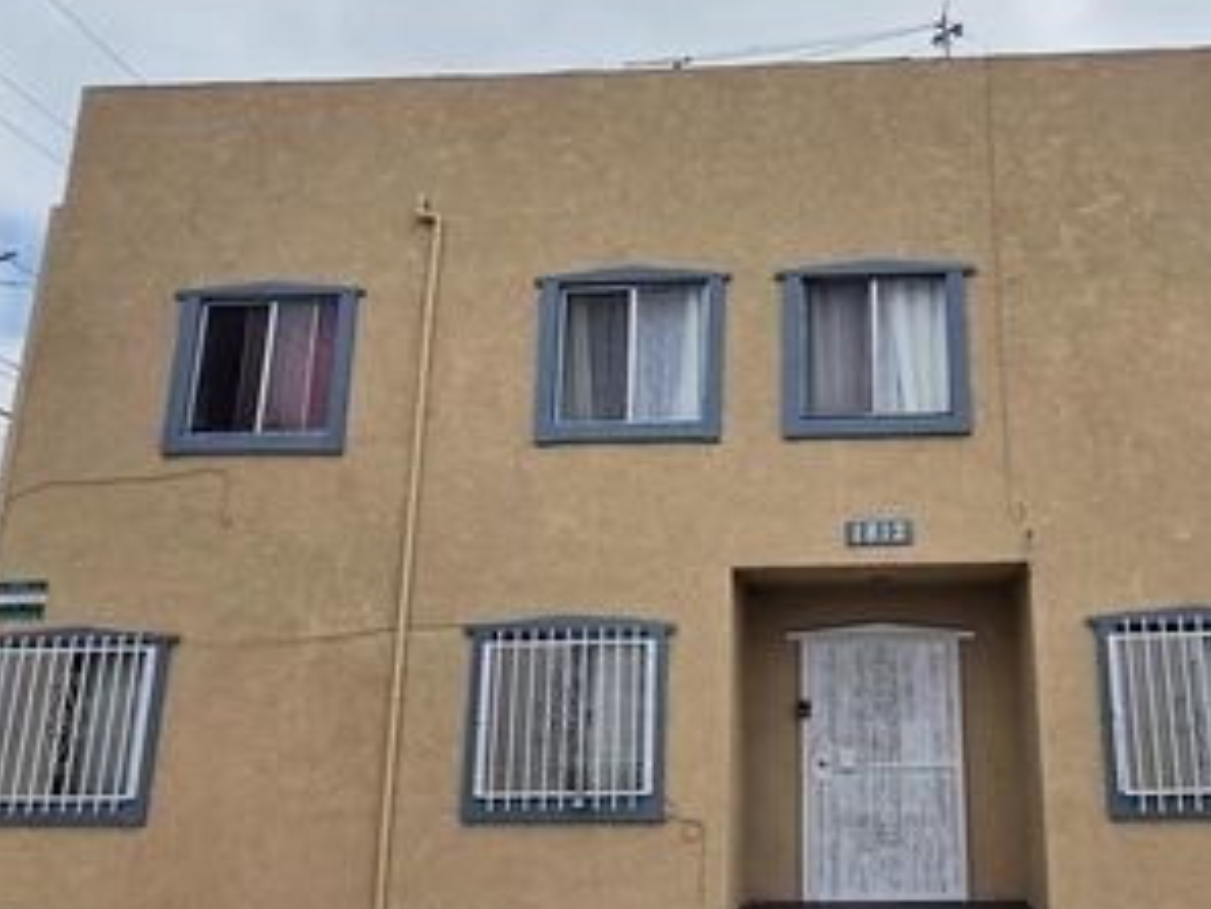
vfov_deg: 49.8
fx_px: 980
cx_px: 832
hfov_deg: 61.5
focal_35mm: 28
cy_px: 469
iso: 100
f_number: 2.2
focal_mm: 2.2
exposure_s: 1/6012
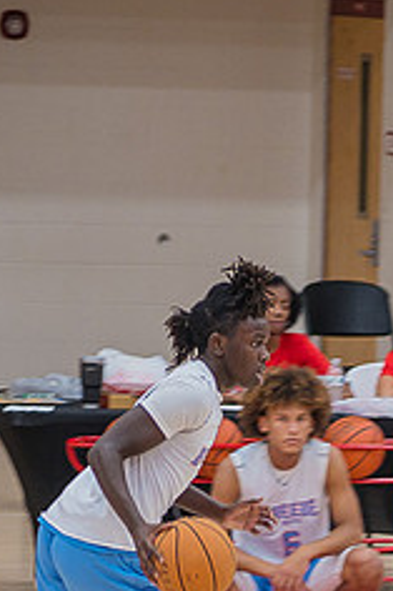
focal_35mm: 386
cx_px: 357
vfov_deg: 5.3
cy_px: 556
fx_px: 6330
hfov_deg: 3.6
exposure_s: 1/250
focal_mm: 135
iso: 1000
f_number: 5
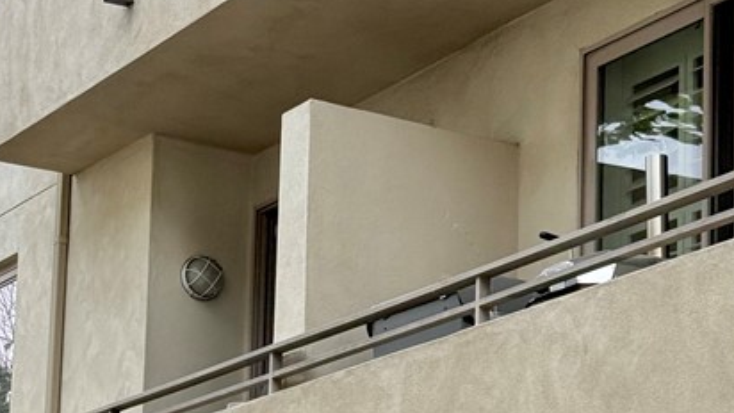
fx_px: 2531
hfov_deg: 16.5
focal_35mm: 130
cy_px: 443
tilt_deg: +13.5
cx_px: 322
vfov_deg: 9.3
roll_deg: -0.2
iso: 100
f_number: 1.78
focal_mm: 6.76
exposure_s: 1/3226
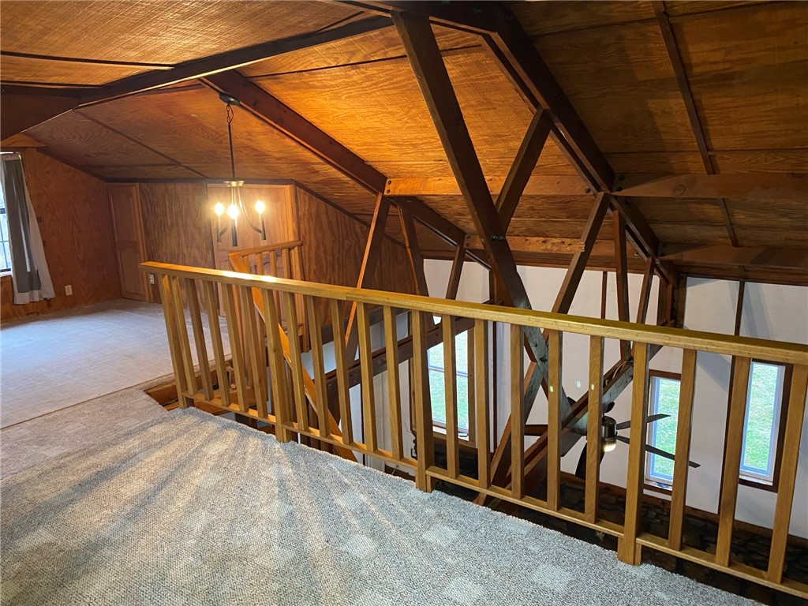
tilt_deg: -13.7
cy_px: 303
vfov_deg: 53.1
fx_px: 607
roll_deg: +2.0
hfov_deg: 67.3
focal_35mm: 26
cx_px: 404
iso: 500
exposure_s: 1/30
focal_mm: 4.25
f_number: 1.8
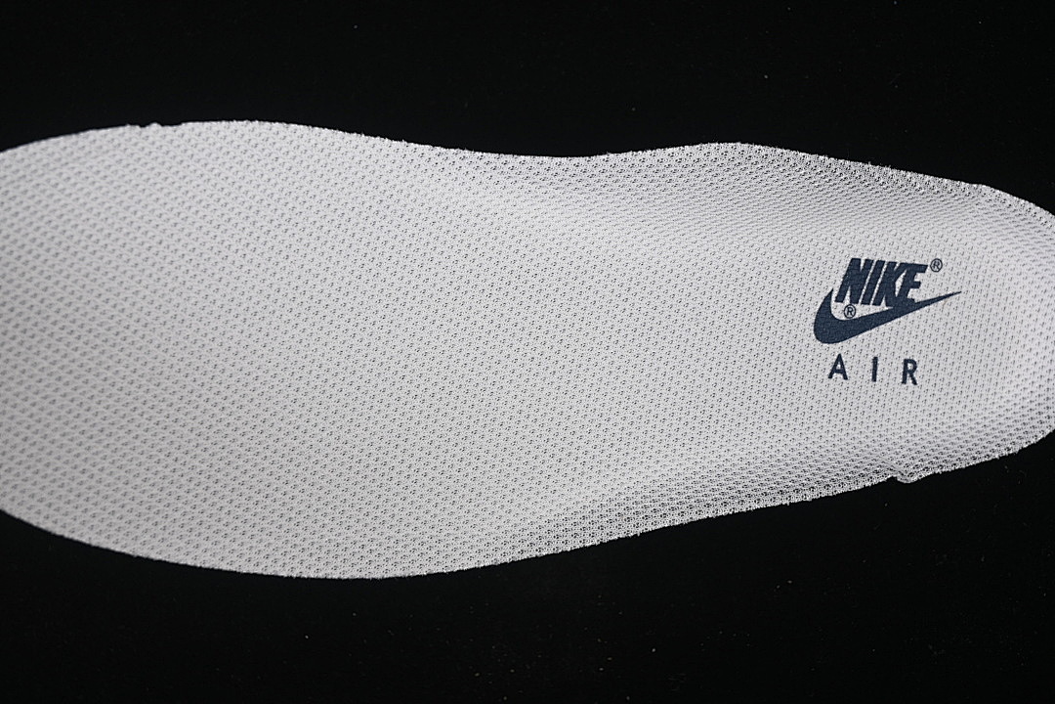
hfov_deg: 27.0
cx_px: 528
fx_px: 2198
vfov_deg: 18.2
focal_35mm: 75
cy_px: 352
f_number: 7.1
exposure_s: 1/60
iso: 160
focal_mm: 50
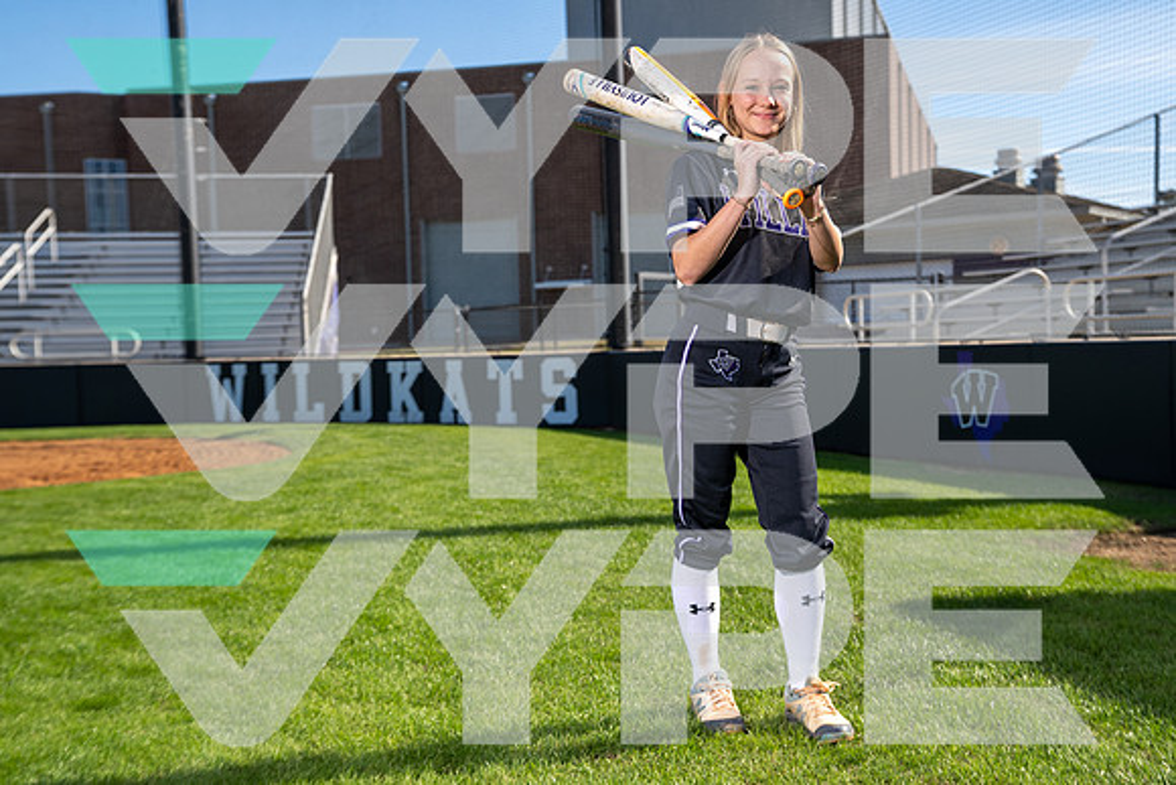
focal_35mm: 48
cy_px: 392
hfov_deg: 40.7
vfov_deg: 27.8
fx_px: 1584
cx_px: 588
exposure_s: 1/640
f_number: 4.5
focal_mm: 46
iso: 100
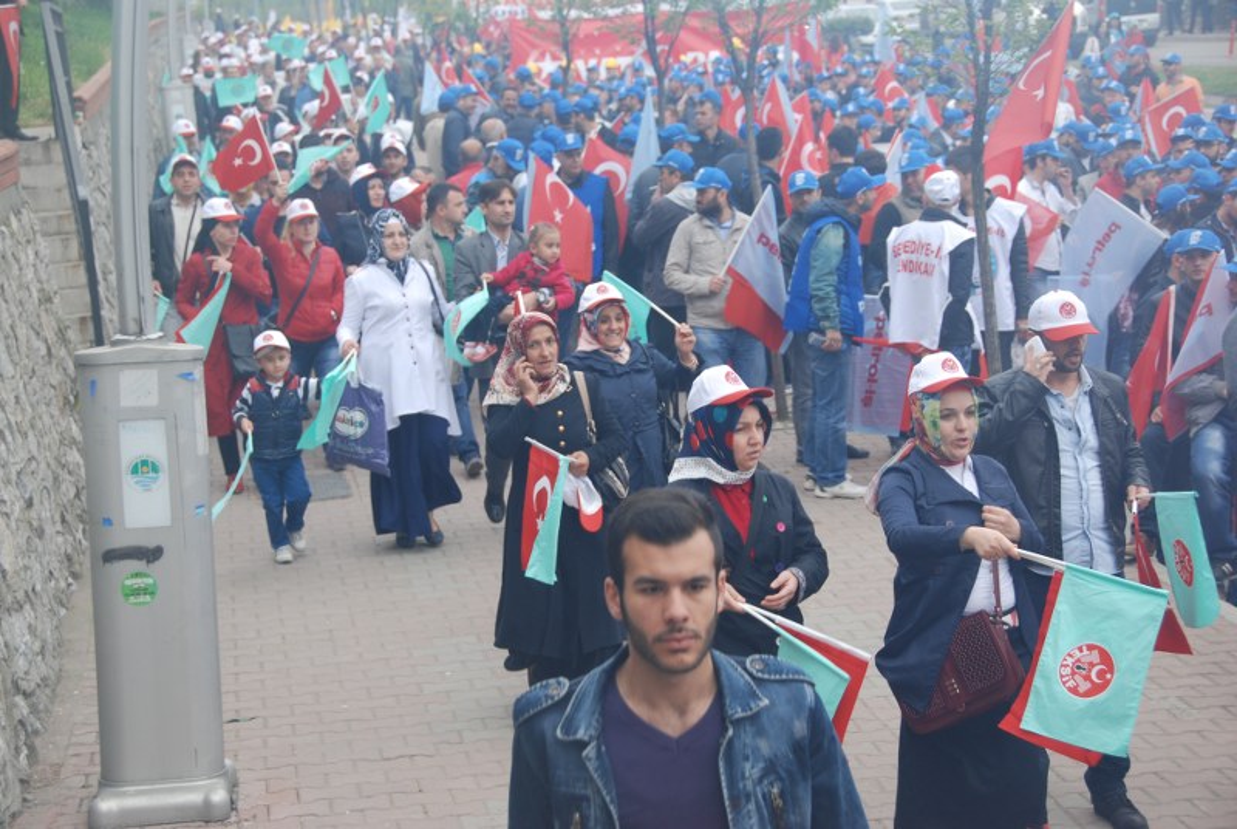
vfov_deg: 19.0
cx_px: 618
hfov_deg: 28.0
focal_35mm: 72
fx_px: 2478
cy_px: 414
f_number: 5.6
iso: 125
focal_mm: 48
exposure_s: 1/125
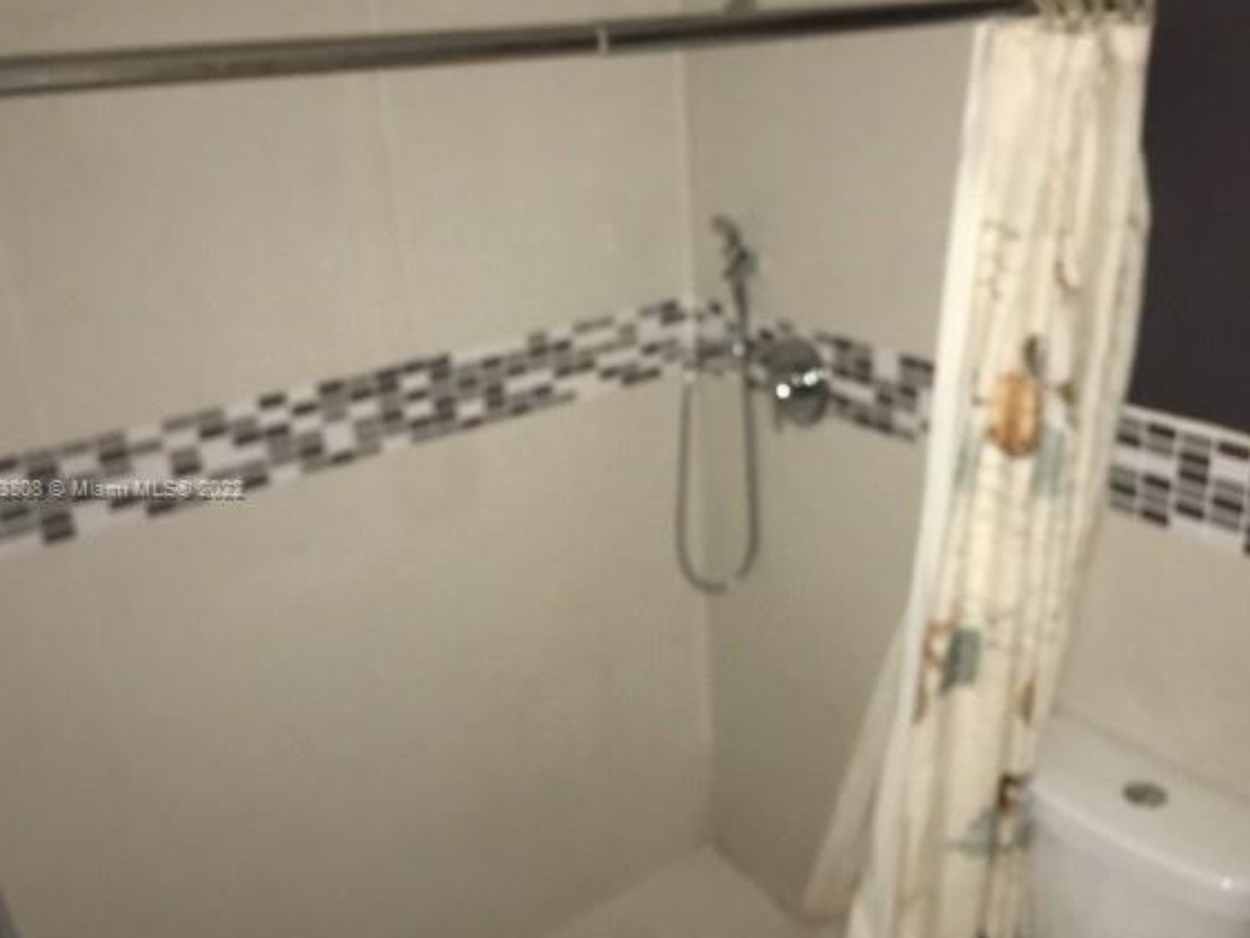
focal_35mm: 33
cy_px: 491
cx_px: 647
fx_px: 1192
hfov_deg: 55.3
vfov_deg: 43.0
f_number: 2.2
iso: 200
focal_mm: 4.15
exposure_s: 1/16
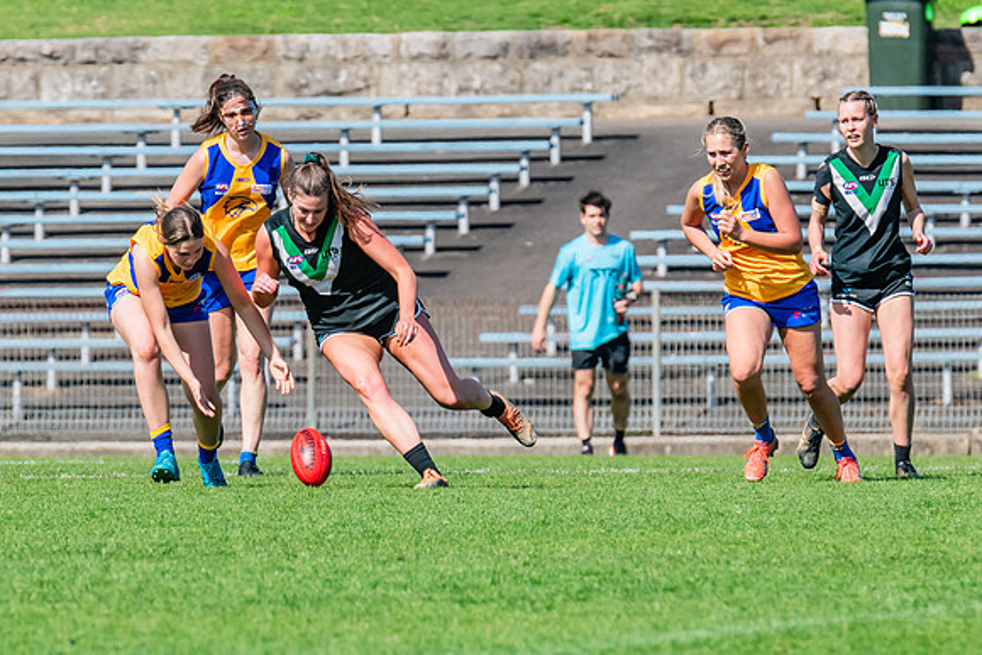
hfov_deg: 3.0
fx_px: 18853
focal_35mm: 691
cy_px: 316
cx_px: 338
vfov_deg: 2.0
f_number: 9
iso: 800
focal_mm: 420
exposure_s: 1/1600
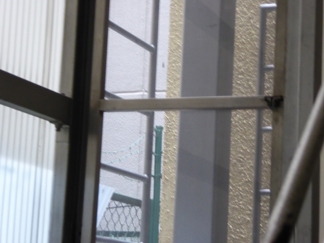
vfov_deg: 11.7
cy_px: 122
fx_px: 1189
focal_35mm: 127
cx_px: 162
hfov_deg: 15.5
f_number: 5.1
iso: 800
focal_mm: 20.6
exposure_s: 1/10
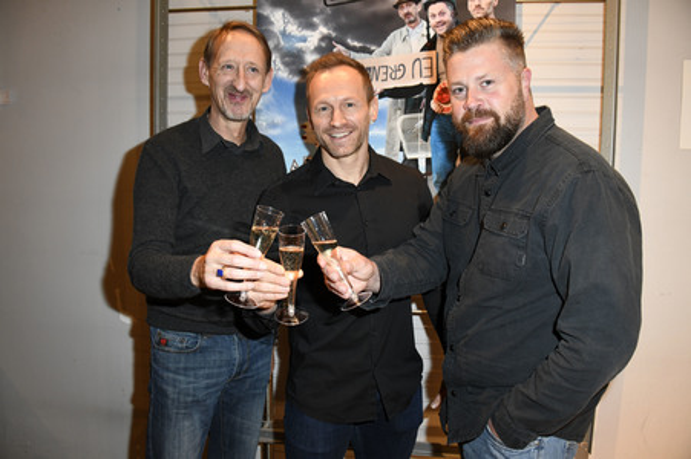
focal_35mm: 28
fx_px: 537
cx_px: 346
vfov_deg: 46.3
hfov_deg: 65.5
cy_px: 230
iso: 2000
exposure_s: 1/60
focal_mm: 28
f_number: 6.3
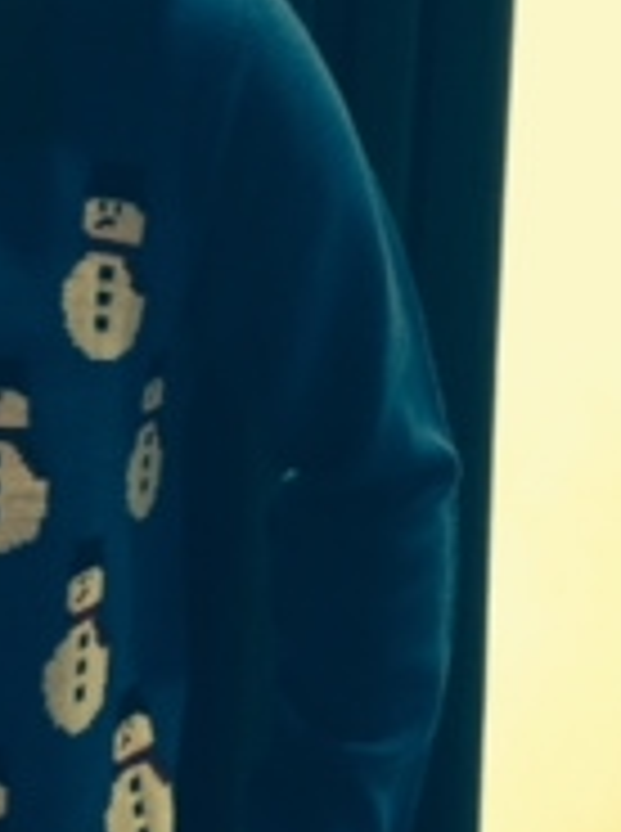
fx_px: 2496
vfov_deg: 18.9
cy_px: 414
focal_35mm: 104
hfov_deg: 13.9
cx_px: -36
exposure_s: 1/30
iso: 160
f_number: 2.2
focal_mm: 4.12
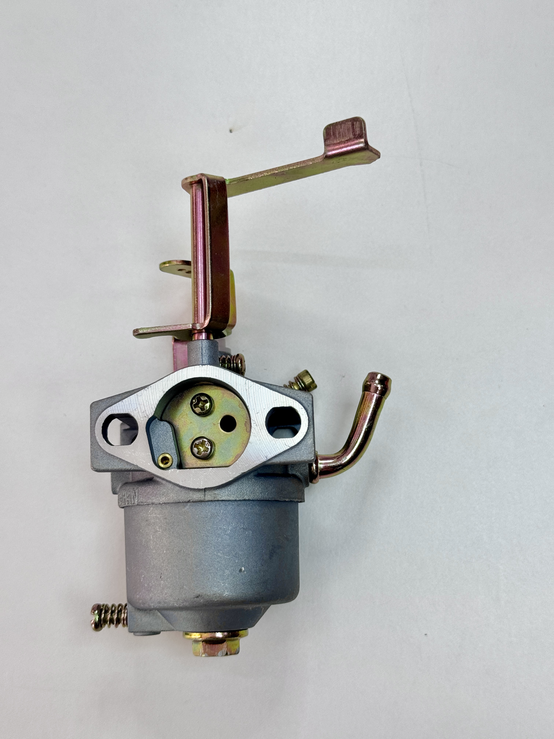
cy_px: 370
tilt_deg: -80.8
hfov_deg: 30.3
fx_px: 1024
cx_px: 277
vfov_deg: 39.7
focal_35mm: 48
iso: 50
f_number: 1.78
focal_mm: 6.76
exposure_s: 1/157
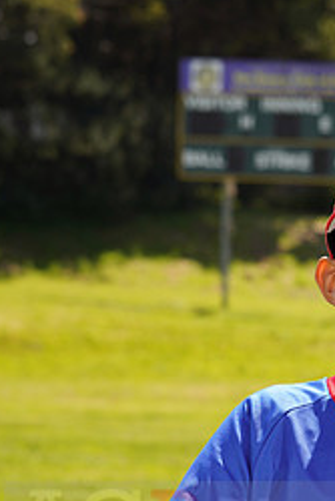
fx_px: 3234
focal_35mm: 232
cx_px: 362
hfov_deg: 5.9
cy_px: 509
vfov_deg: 8.8
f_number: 9
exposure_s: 1/160
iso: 100
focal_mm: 100
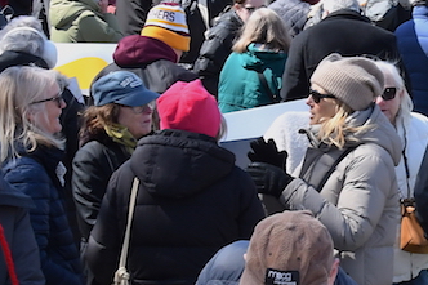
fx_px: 1806
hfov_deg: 13.1
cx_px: 530
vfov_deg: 9.0
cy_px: 122
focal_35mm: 152
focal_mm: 24
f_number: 9
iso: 640
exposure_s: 1/250
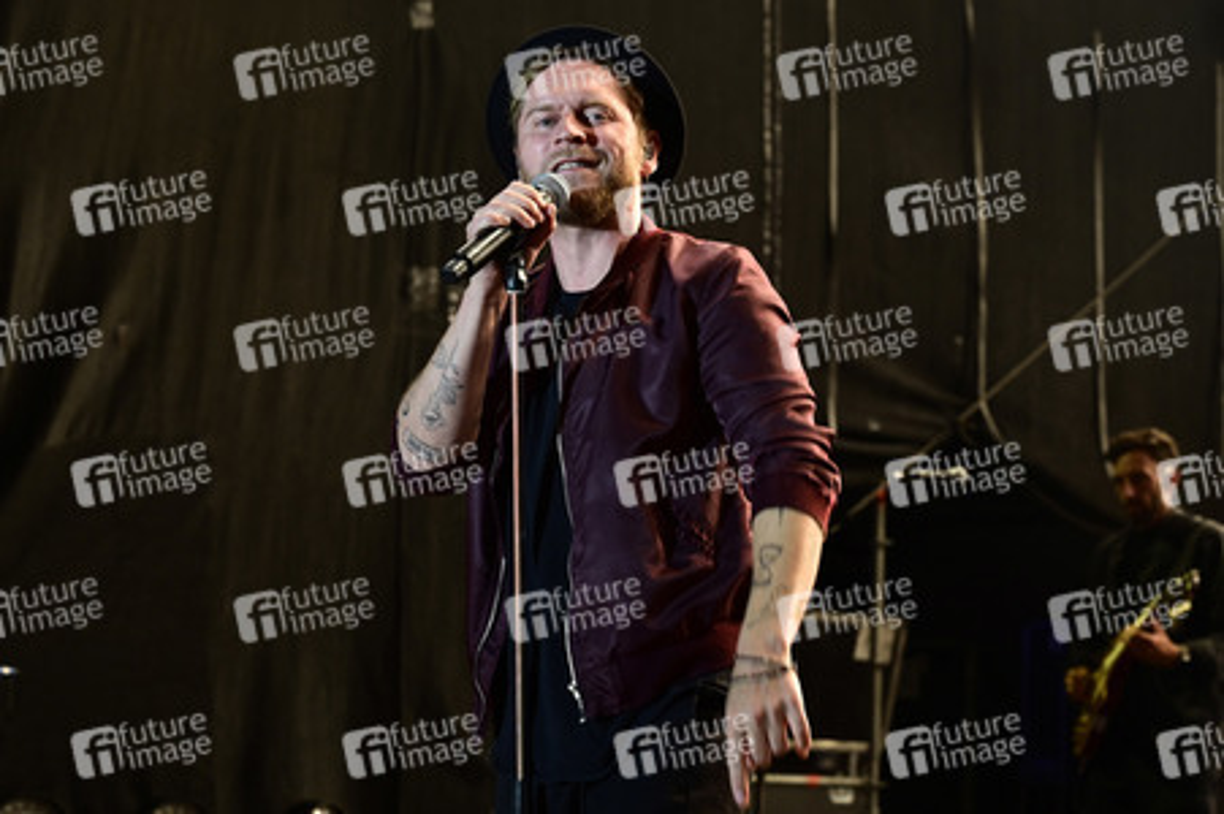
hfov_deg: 28.9
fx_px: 2378
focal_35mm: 70
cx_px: 612
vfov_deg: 19.4
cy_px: 407
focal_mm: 70
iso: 800
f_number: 5.6
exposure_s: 1/100
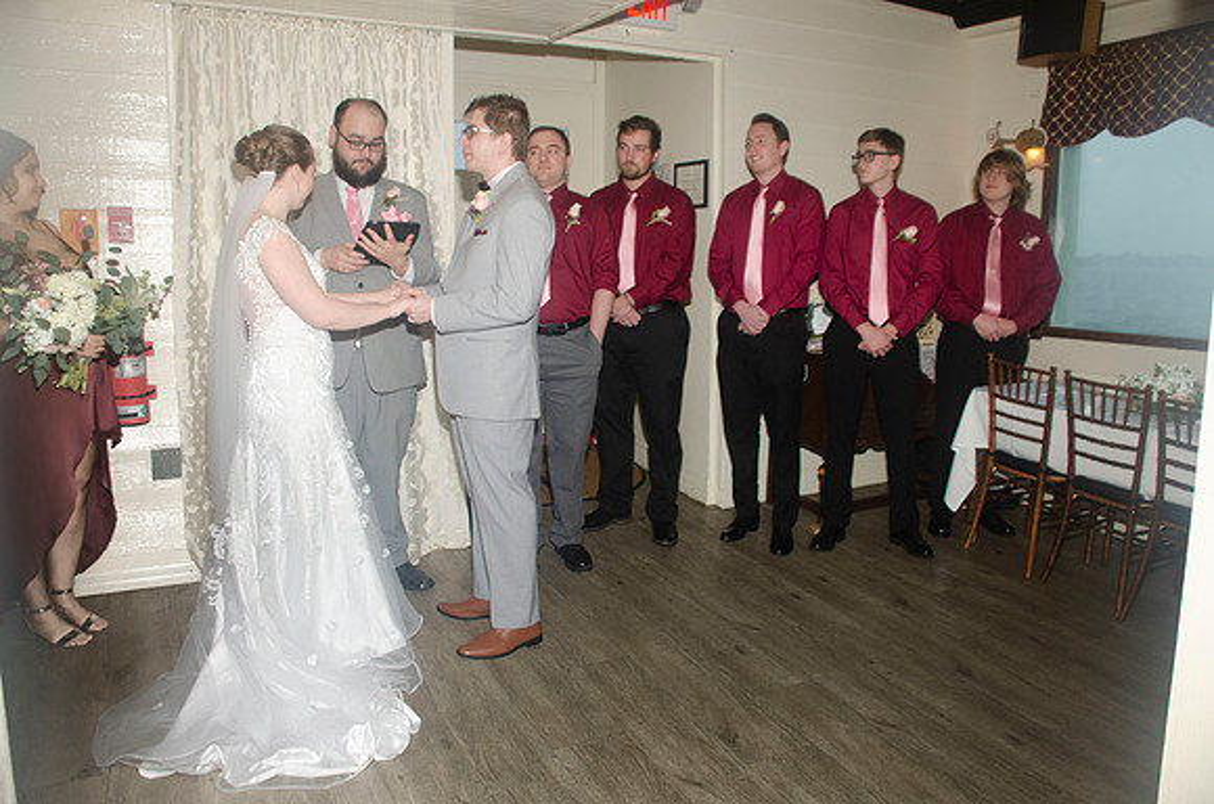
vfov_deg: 47.7
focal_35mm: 27
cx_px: 607
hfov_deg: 67.5
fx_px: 909
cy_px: 402
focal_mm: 18
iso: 400
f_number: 4.5
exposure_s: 1/80
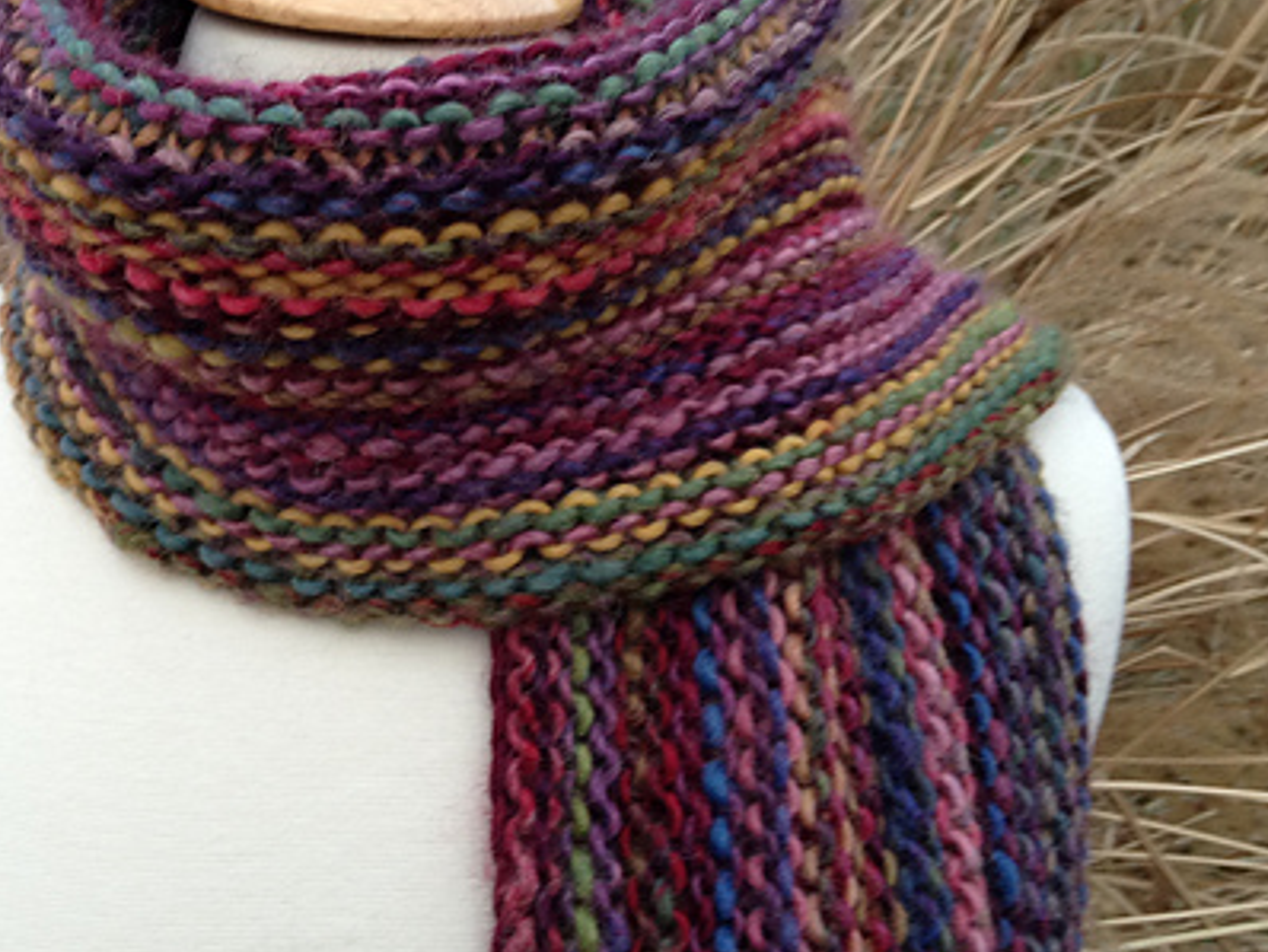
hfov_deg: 35.7
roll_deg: +2.4
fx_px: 1943
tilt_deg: -18.8
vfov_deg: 27.3
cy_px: 280
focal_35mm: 53
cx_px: 408
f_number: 2.4
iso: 80
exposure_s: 1/120
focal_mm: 4.12
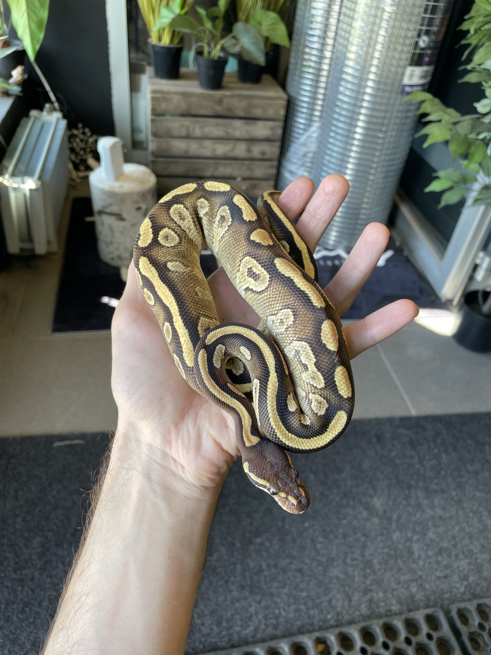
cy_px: 328
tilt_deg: -39.1
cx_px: 246
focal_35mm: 26
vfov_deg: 67.3
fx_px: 492
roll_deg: -5.6
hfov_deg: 53.1
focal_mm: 4.2
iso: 64
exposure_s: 1/100
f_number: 1.6
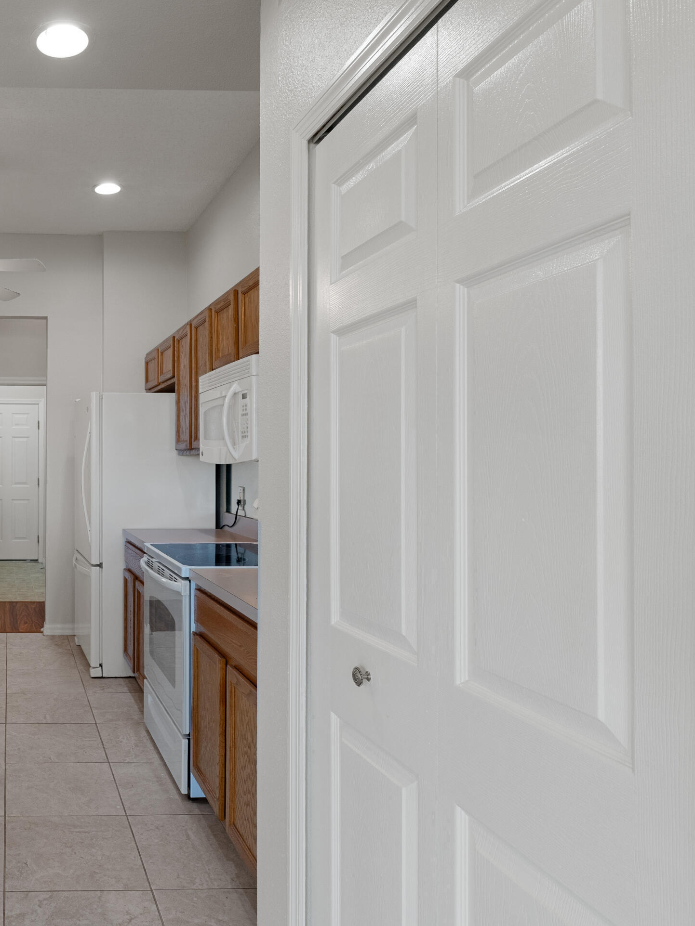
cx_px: 36
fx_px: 663
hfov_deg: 48.0
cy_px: 469
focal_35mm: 25
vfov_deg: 69.9
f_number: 8
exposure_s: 1/2
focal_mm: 11
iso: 250
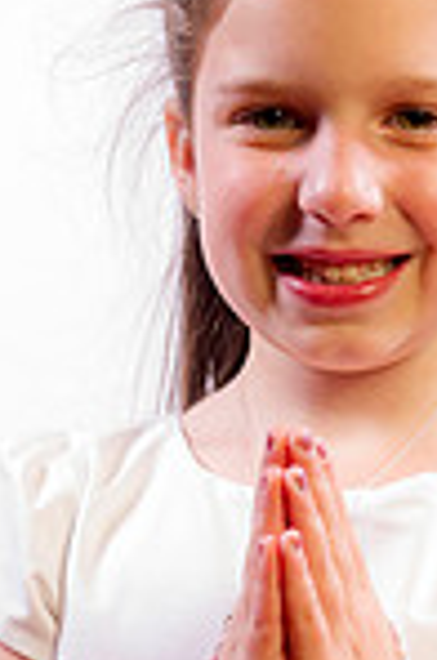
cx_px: 328
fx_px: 3896
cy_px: 441
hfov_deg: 6.4
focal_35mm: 213
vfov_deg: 9.7
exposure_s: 1/160
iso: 100
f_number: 7.1
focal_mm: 70
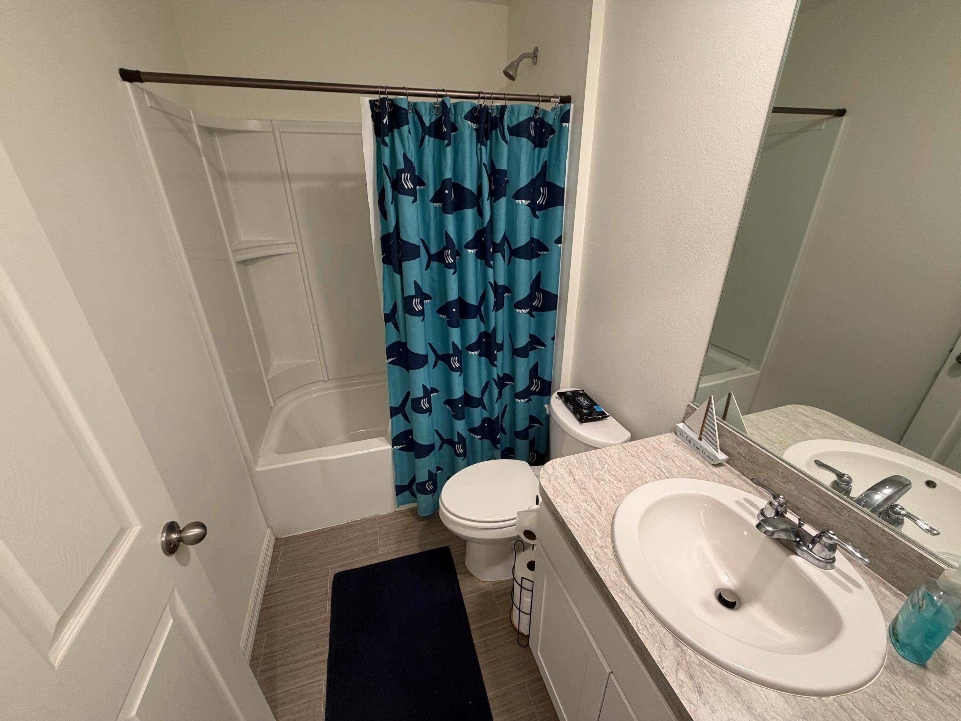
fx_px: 389
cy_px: 360
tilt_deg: -25.4
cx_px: 480
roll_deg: +1.1
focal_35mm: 14
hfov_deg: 102.1
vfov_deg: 85.7
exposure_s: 1/60
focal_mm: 2.22
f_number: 2.2
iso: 200
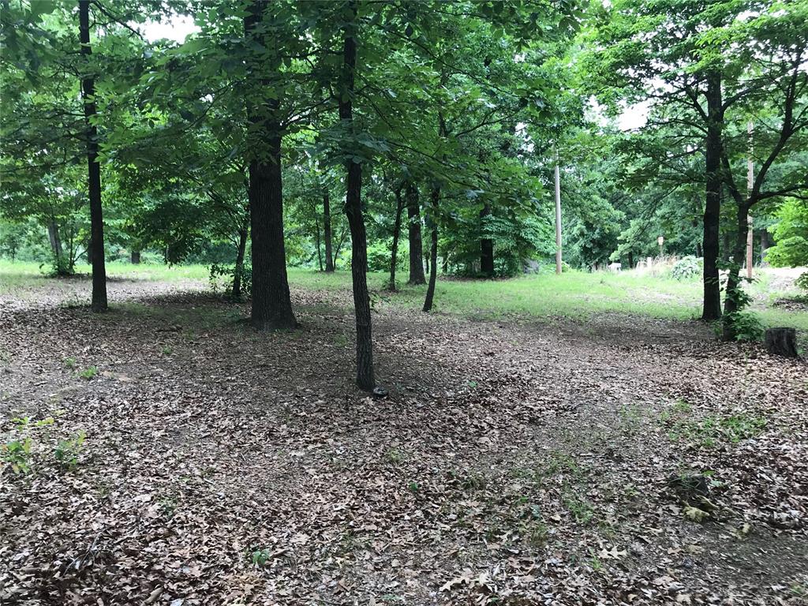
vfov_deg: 49.7
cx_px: 404
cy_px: 303
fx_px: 654
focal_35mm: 28
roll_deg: +1.3
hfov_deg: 63.4
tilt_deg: -1.1
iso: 20
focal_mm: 3.99
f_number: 1.8
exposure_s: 1/123
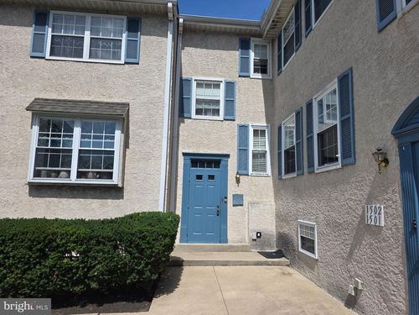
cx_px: 210
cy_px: 158
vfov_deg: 58.9
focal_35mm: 23
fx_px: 278
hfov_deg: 73.9
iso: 80
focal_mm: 6.3
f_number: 1.7
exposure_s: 1/7944
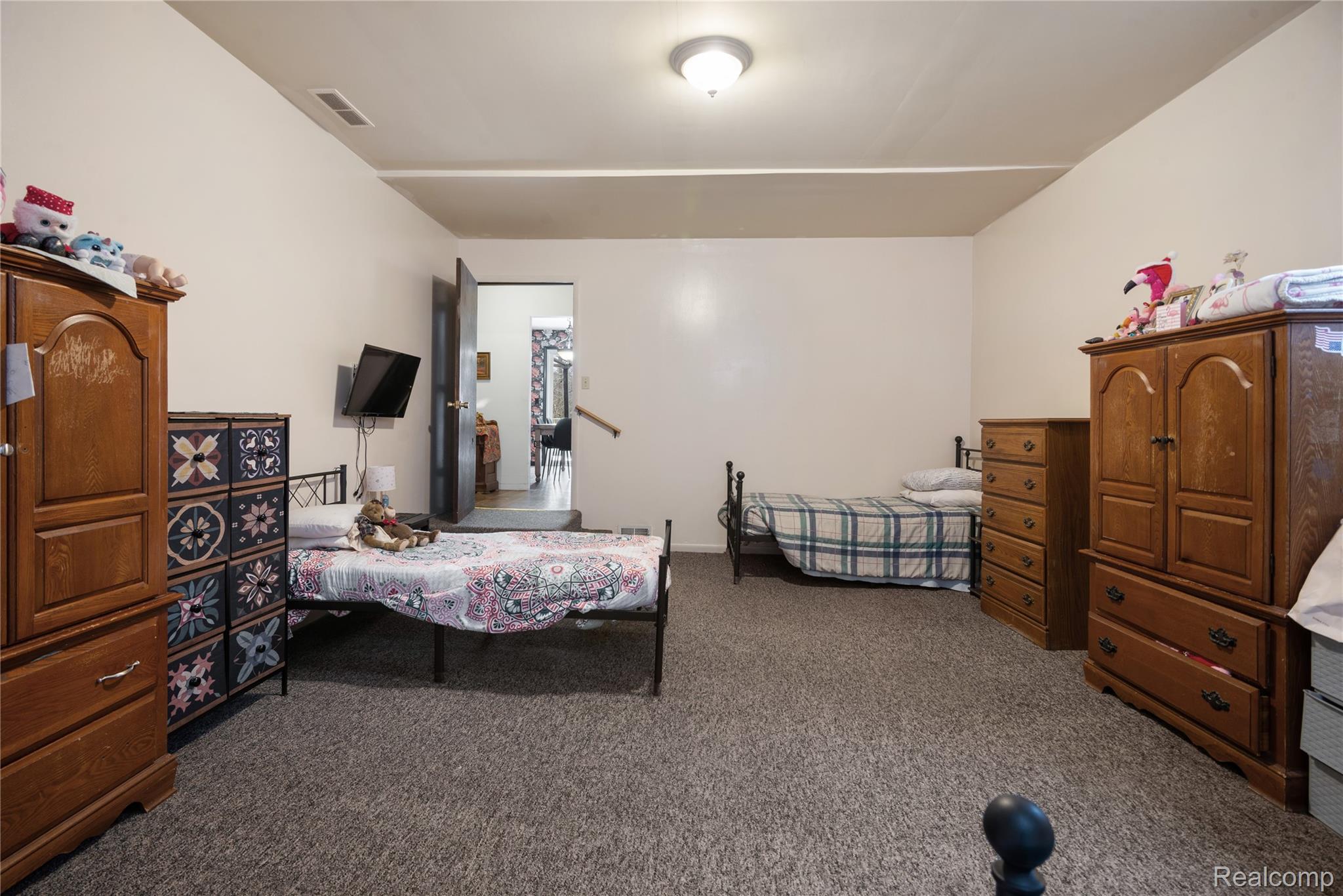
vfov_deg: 70.5
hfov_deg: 93.3
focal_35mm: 17
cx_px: 672
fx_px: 634
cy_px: 448
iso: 320
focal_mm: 17
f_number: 9
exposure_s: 1/3
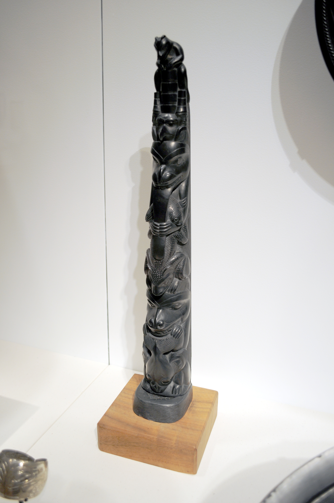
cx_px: 167
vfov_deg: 57.3
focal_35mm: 33
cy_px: 252
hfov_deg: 39.9
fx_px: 460
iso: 200
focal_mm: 22
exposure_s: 1/15
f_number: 3.8
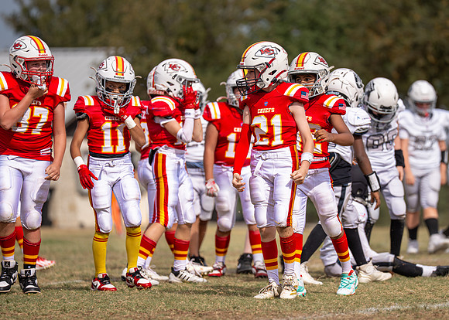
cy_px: 174
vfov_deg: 5.5
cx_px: 281
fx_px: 3317
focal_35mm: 260
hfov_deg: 7.7
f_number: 2.8
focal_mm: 200
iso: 160
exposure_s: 1/6400
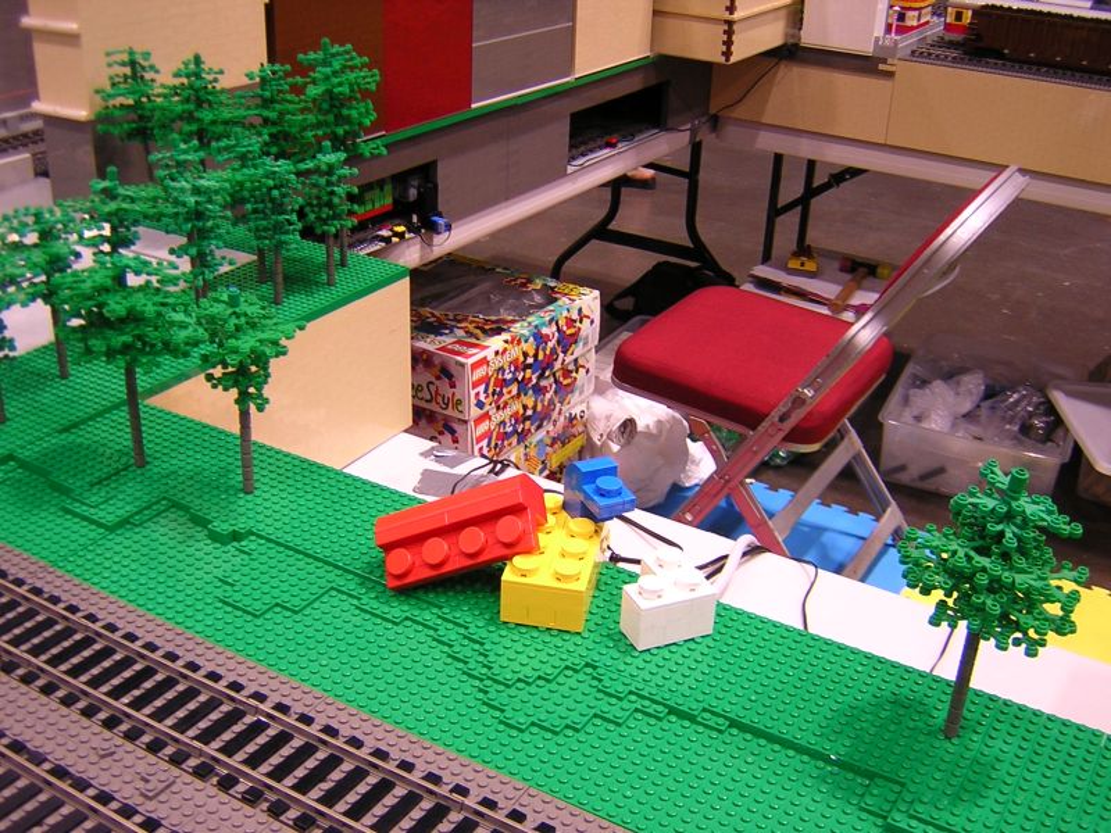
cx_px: 556
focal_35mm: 36
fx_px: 1155
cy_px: 416
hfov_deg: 51.4
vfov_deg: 39.7
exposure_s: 1/6
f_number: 2.6
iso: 100
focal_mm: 4.7
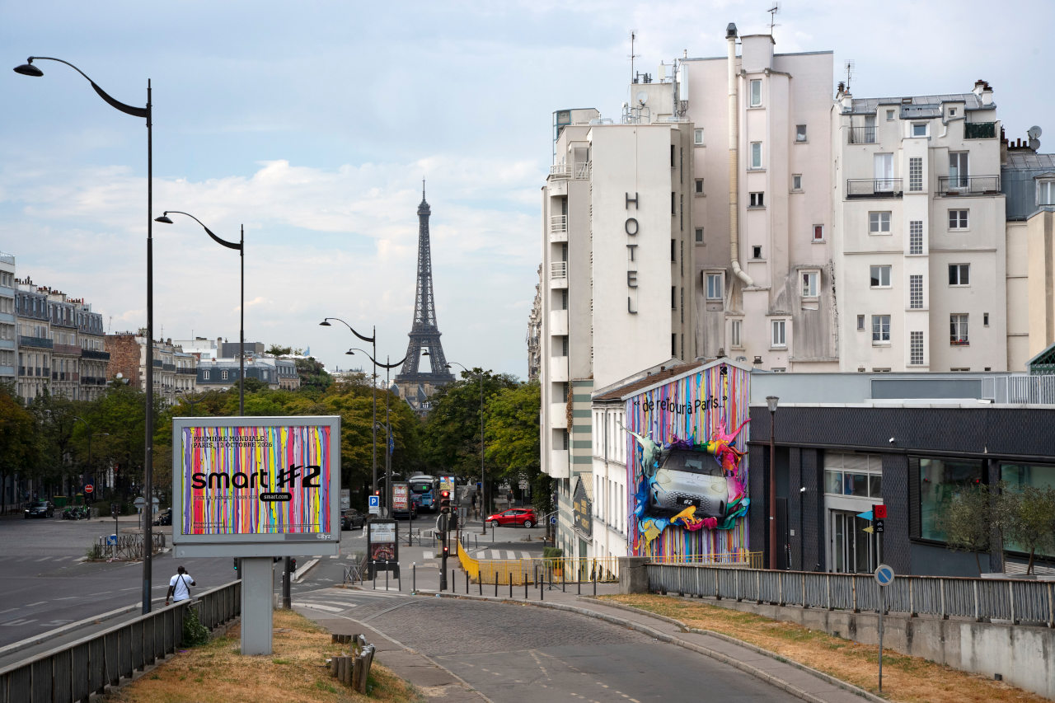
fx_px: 2051
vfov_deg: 19.5
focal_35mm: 70
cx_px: 528
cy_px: 352
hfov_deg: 28.8
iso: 800
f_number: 8
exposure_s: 1/400
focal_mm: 70
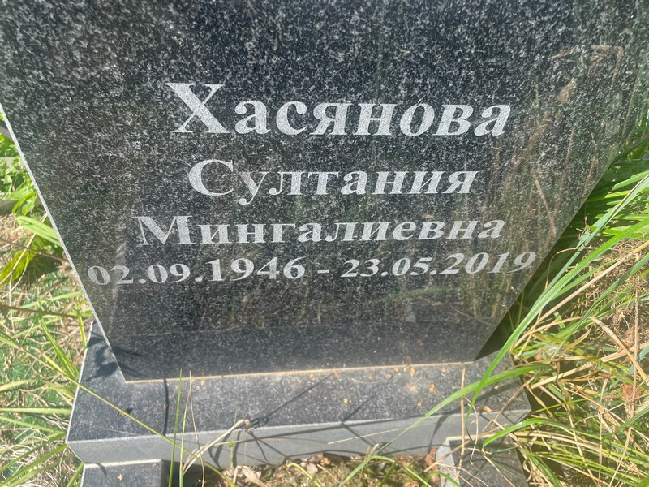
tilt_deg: -47.5
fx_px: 487
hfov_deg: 67.3
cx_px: 324
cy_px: 244
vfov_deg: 53.1
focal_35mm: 26
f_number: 1.6
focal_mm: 4.2
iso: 32
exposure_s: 1/861
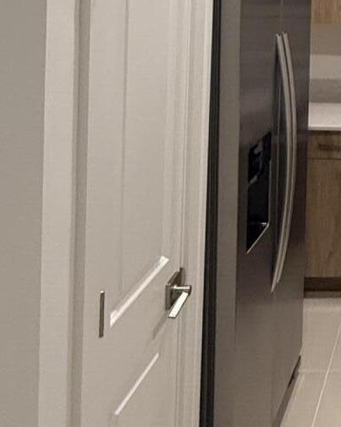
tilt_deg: -2.6
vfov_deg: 30.7
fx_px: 707
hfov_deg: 22.0
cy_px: -18
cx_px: 527
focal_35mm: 56
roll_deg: -3.5
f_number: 2.2
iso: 320
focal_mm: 2.22
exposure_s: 1/120
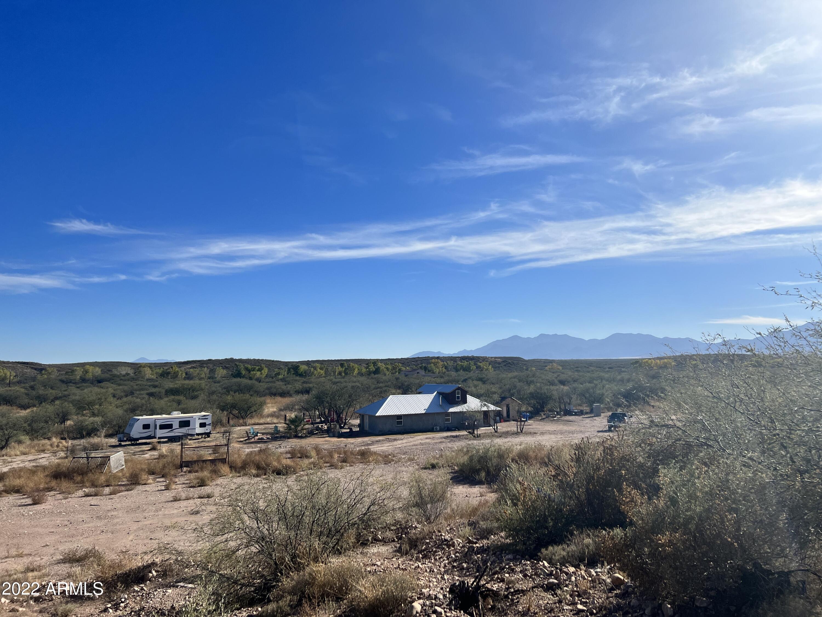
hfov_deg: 67.3
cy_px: 308
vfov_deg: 53.1
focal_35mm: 26
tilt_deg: +6.0
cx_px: 411
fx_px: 617
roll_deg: +1.1
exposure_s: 1/8696
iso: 50
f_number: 1.5
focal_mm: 5.7
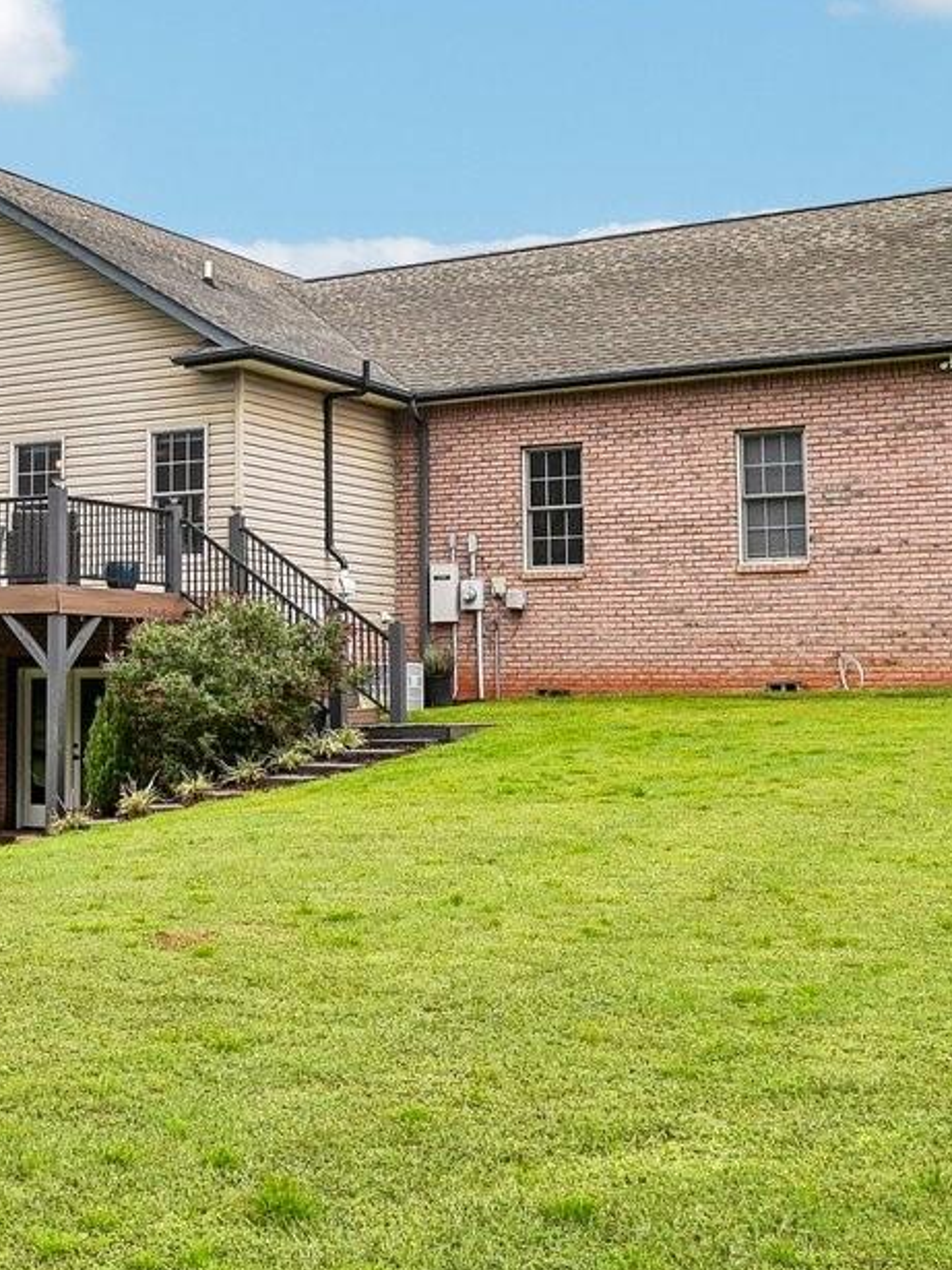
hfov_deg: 28.9
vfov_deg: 39.4
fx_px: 1761
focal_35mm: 48
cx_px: 66
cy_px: 480
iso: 100
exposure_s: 1/125
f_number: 8
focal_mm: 10
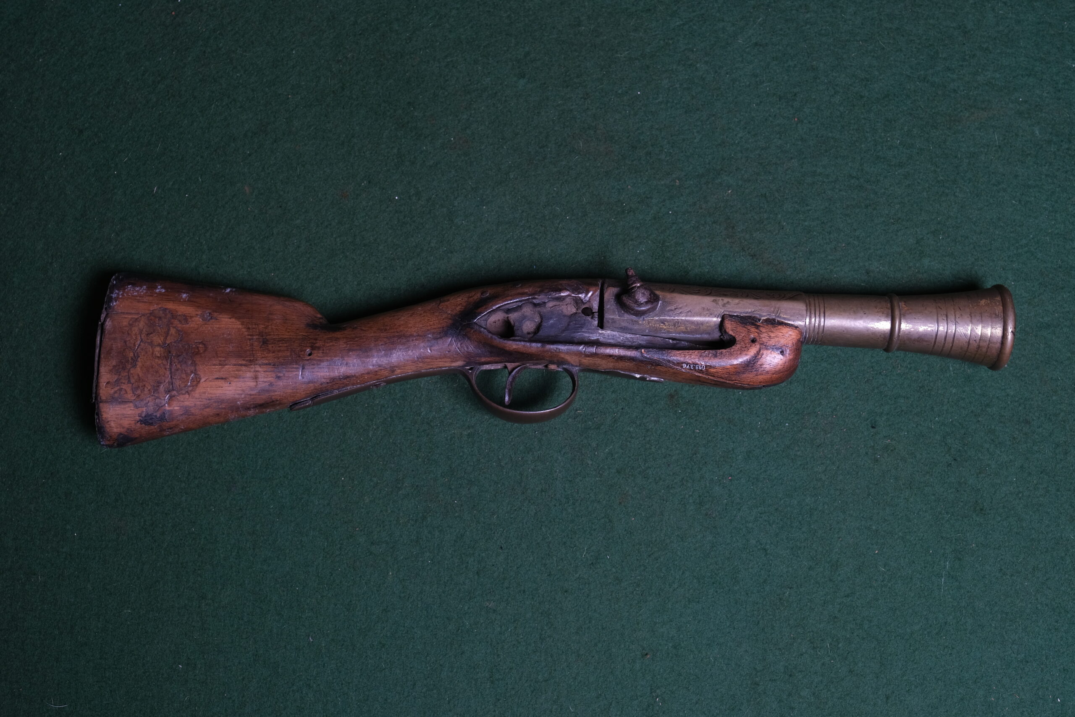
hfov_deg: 38.9
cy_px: 358
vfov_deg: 26.5
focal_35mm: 51
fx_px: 1523
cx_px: 538
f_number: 5
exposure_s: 1/160
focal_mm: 34.2
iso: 320
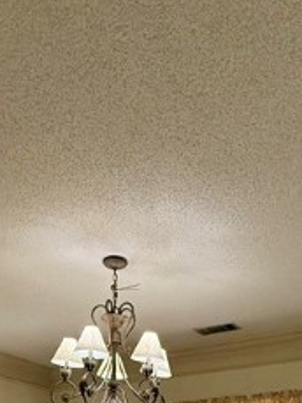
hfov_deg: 30.8
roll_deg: +0.3
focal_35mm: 47
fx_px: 546
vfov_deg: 32.0
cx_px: 184
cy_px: 509
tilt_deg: +0.1
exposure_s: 1/120
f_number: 2.2
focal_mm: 2.22
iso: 200
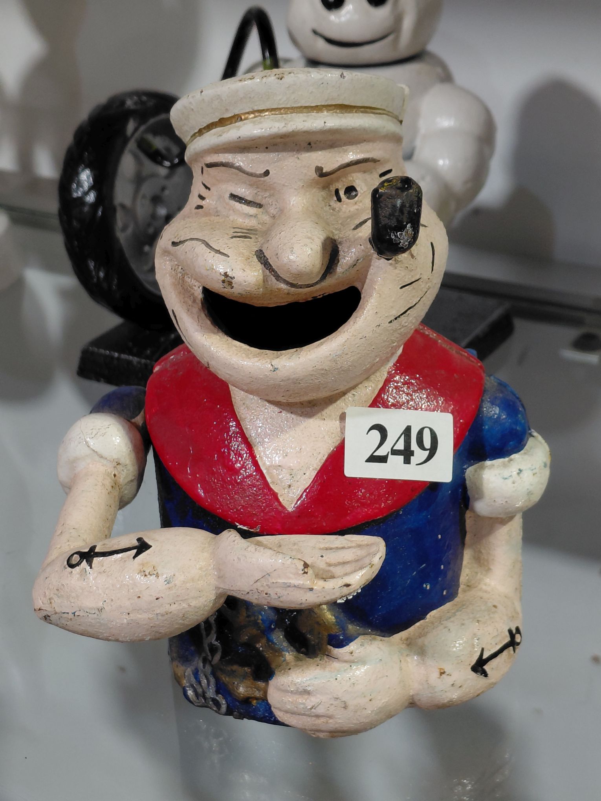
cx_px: 300
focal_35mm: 25
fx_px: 579
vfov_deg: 69.4
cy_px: 400
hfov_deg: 54.9
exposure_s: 1/100
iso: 80
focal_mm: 4.69
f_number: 1.8
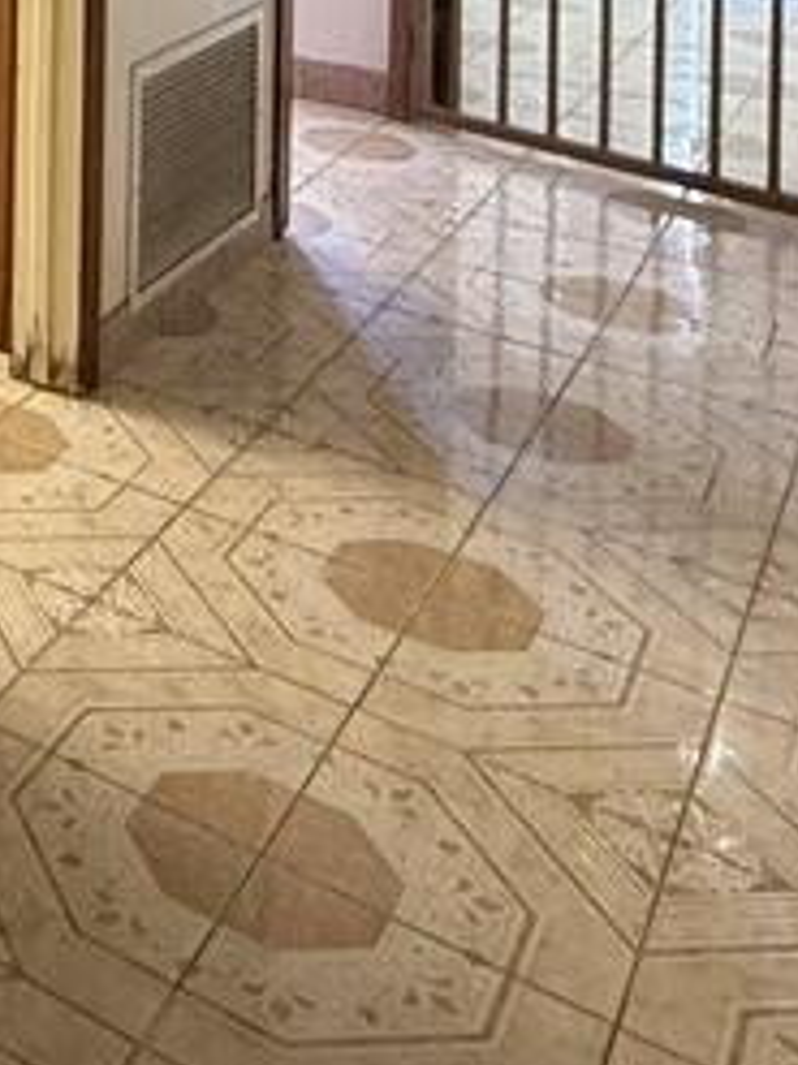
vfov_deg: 26.6
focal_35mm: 58
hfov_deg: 20.7
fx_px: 1784
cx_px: -462
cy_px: -418
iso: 250
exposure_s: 1/60
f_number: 2.2
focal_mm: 2.22
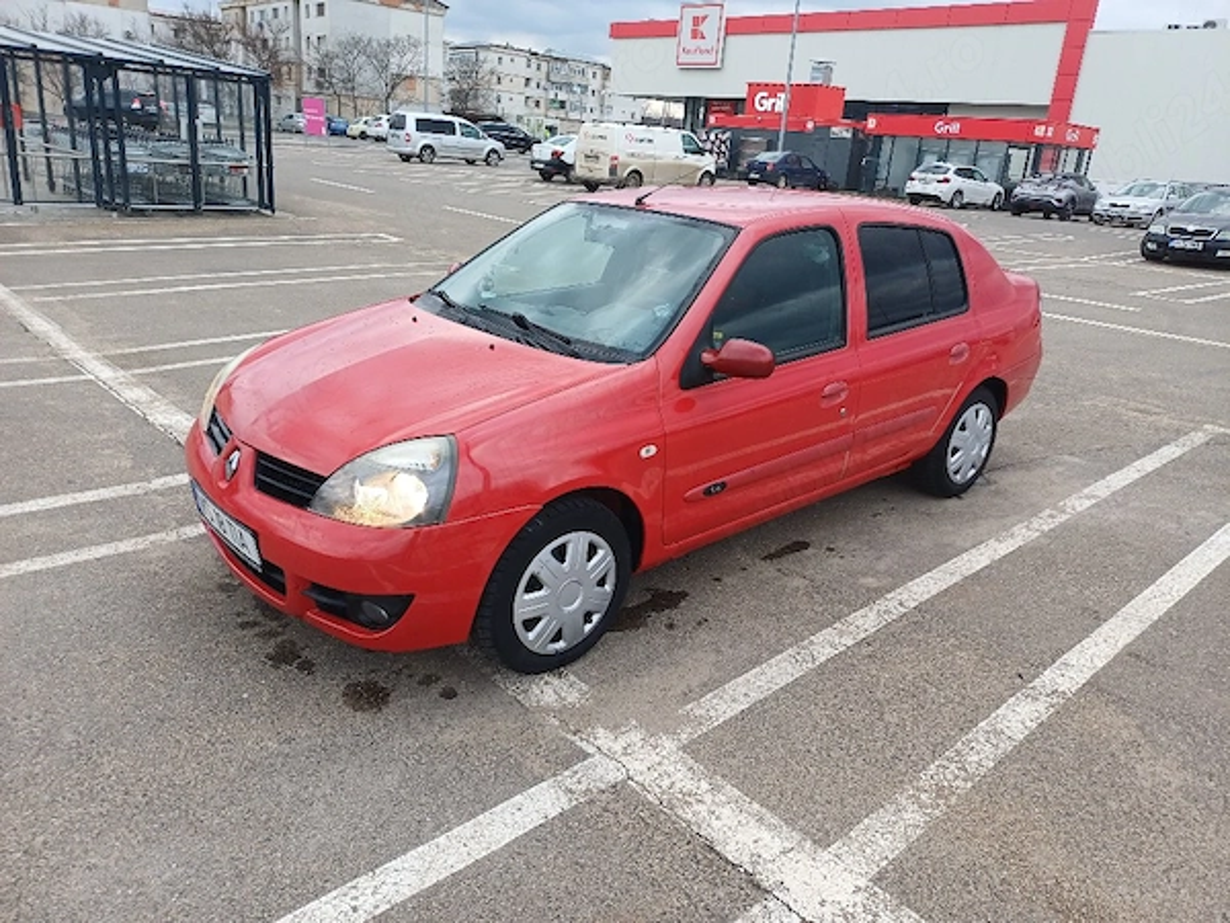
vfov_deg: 54.9
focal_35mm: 25
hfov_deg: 69.4
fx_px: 888
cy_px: 462
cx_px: 615
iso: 50
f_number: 1.8
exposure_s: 1/101
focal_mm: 4.65
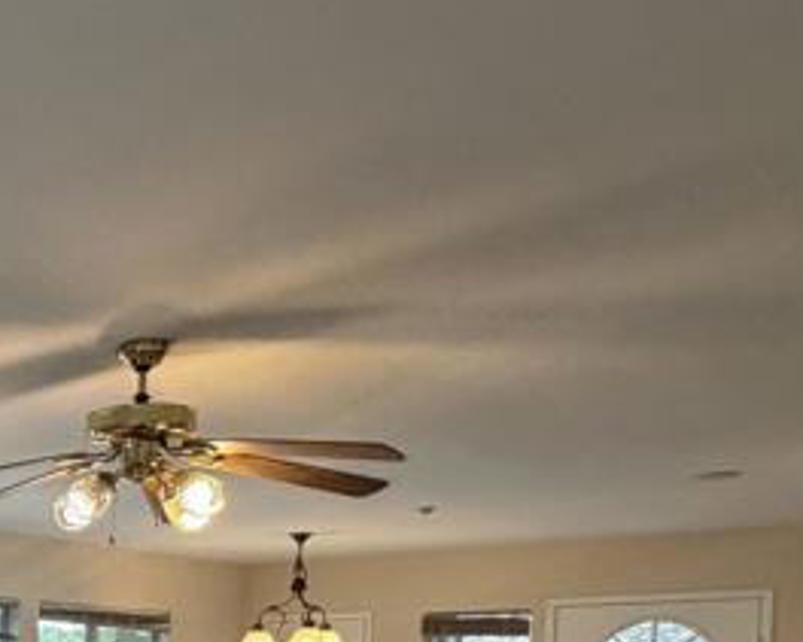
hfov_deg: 27.0
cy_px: 770
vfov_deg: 25.6
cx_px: -347
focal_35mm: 53
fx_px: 1259
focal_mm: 2.22
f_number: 2.2
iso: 200
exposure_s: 1/120
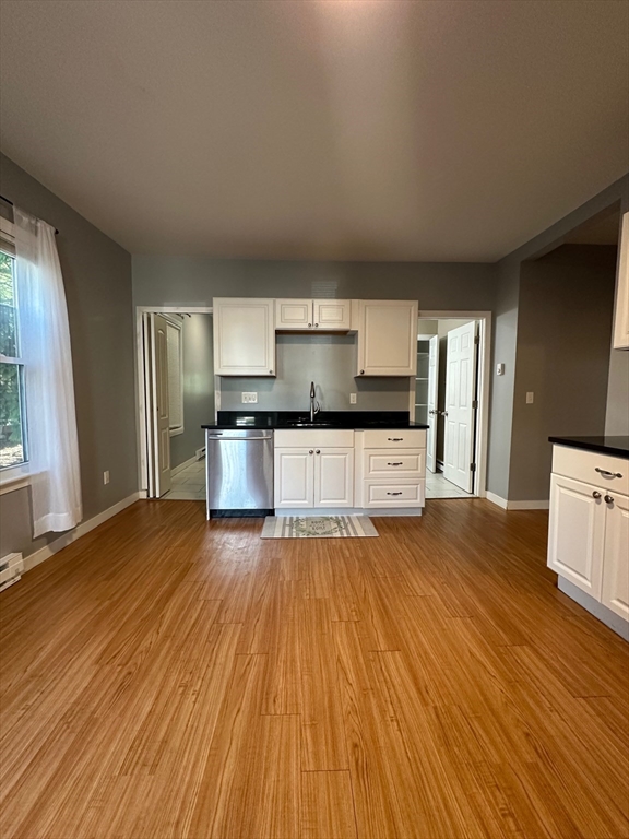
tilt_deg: -4.3
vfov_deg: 102.1
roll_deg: +0.8
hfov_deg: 85.7
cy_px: 420
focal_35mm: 14
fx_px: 339
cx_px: 314
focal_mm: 2.22
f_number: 2.2
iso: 250
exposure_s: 1/60
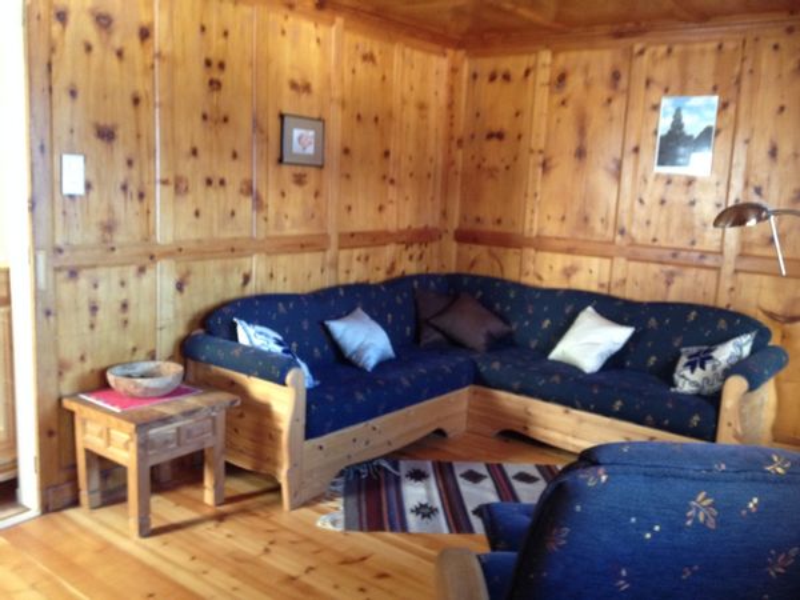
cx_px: 400
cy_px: 300
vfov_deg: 40.7
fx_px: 809
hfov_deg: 52.6
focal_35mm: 35
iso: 160
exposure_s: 1/20
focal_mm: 4.28
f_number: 2.4
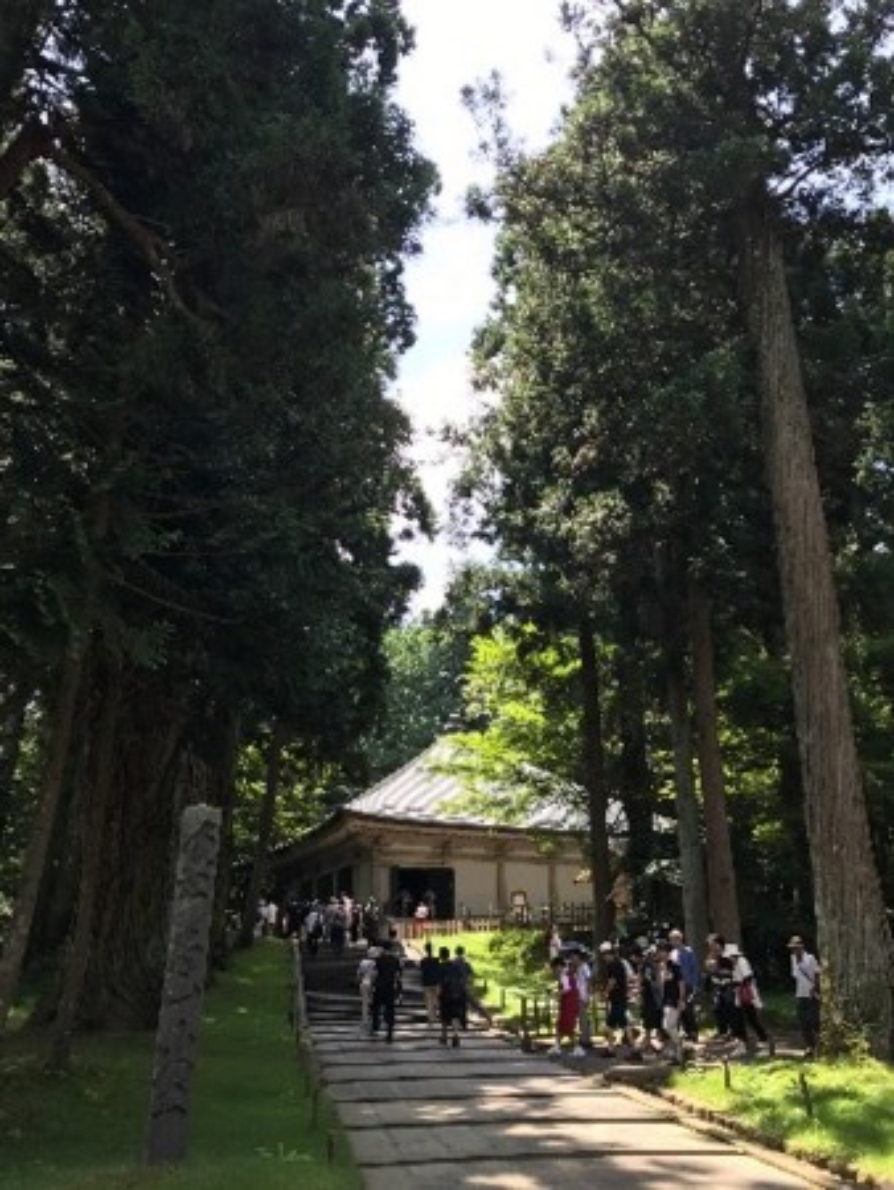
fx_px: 963
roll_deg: +1.4
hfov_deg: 49.8
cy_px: 595
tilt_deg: +24.0
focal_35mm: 28
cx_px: 447
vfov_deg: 63.4
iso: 20
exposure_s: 1/363
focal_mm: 3.99
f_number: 1.8
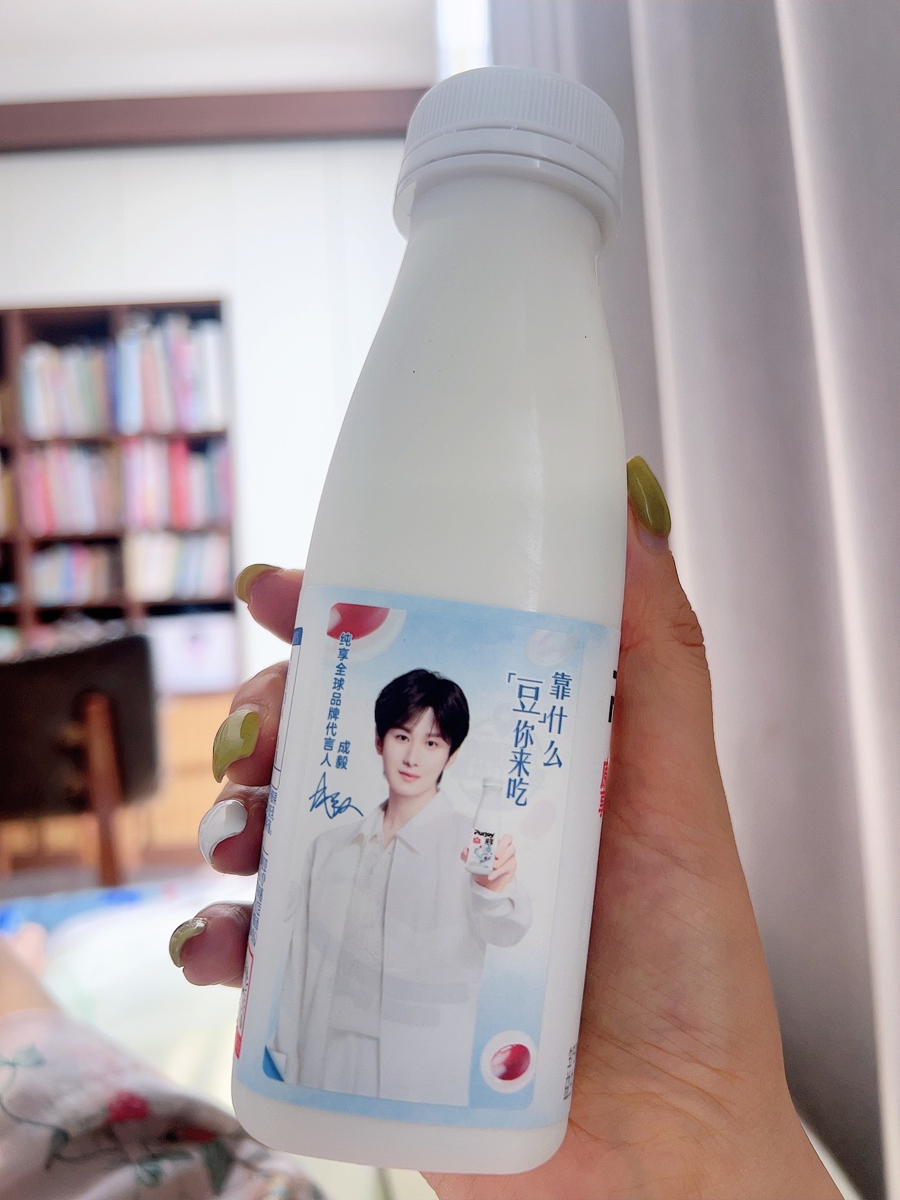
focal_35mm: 61
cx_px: 450
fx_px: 2115
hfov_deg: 24.0
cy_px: 600
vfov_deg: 31.7
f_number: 1.5
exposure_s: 1/136
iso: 64
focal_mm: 5.7
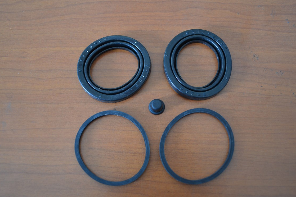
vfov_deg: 38.9
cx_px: 145
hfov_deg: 55.8
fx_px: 279
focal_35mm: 34
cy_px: 99
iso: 400
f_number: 3.8
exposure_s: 1/30
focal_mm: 22
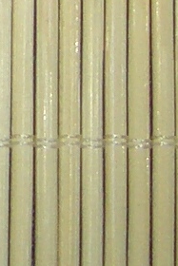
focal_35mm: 333
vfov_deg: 5.7
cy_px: -621
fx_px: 2467
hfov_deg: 4.0
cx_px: -357
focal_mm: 5.8
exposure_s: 1/60
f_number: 2.6
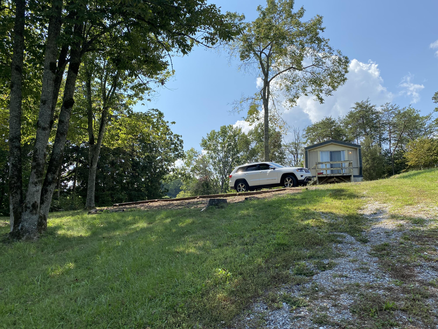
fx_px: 329
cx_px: 219
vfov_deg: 53.1
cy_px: 164
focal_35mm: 26
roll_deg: -2.0
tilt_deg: +11.6
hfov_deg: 67.3
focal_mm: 4.25
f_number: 1.8
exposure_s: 1/2222
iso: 32
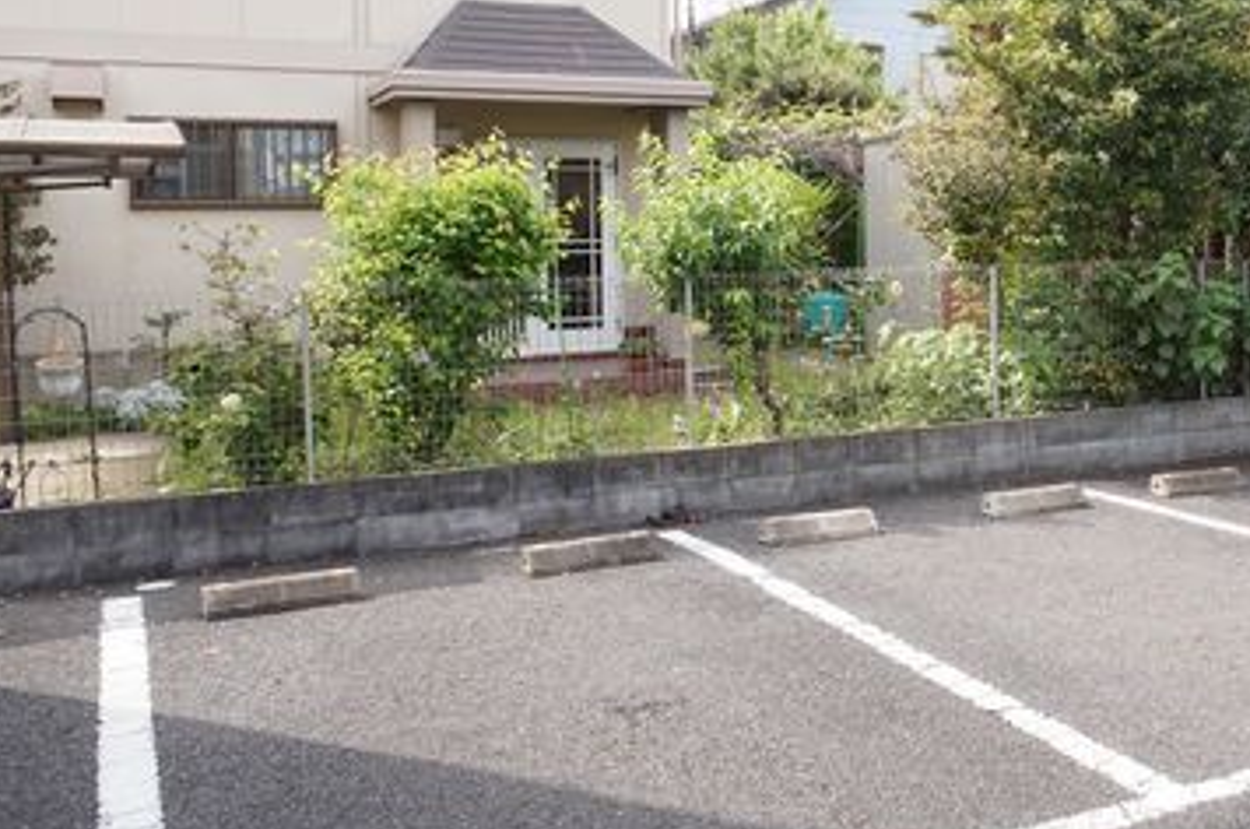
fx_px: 1872
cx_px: 1096
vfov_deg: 24.9
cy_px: 285
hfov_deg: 35.1
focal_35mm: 54
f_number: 6.3
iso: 100
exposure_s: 1/80
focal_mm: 16
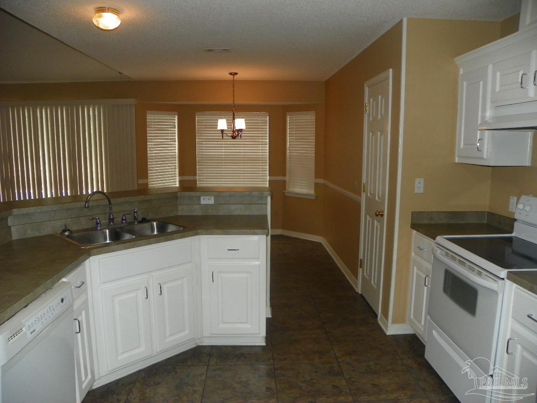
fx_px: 403
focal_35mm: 26
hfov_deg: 67.3
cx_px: 268
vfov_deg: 53.1
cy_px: 202
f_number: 2.8
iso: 200
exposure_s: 1/125
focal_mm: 4.6
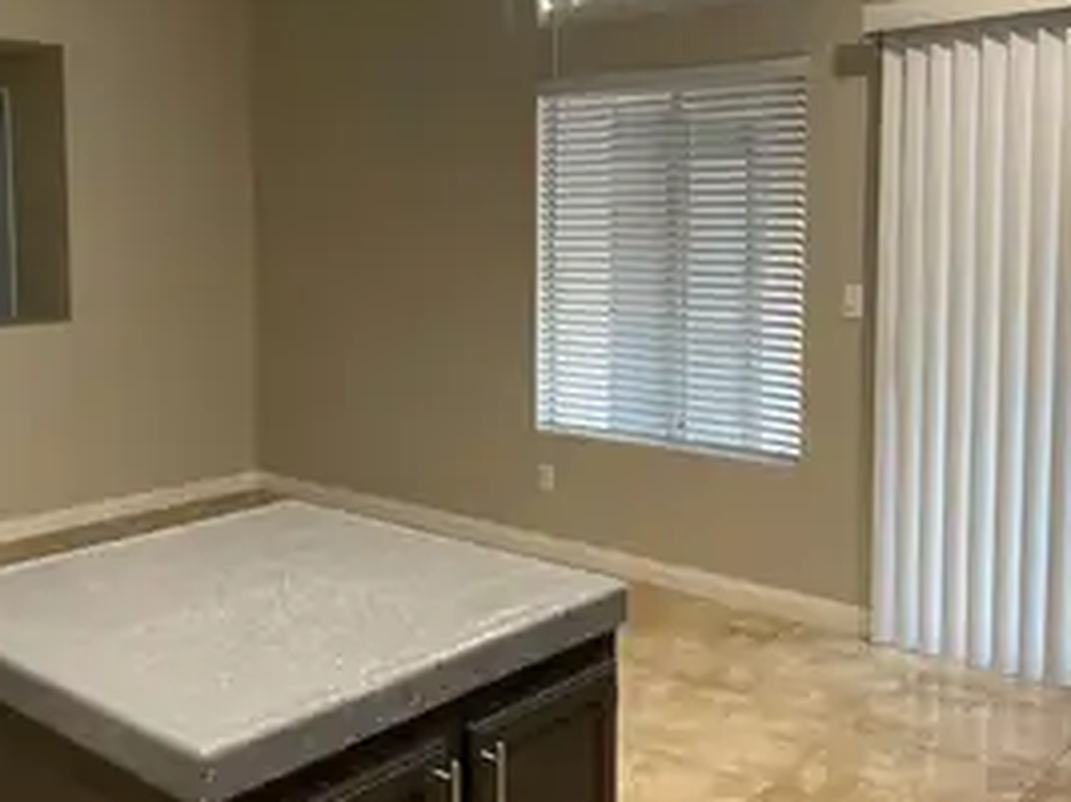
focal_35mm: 39
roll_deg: +0.4
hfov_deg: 47.7
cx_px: 457
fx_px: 1206
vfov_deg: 36.6
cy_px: 309
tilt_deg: -4.0
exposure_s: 1/60
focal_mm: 5.1
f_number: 1.6
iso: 160
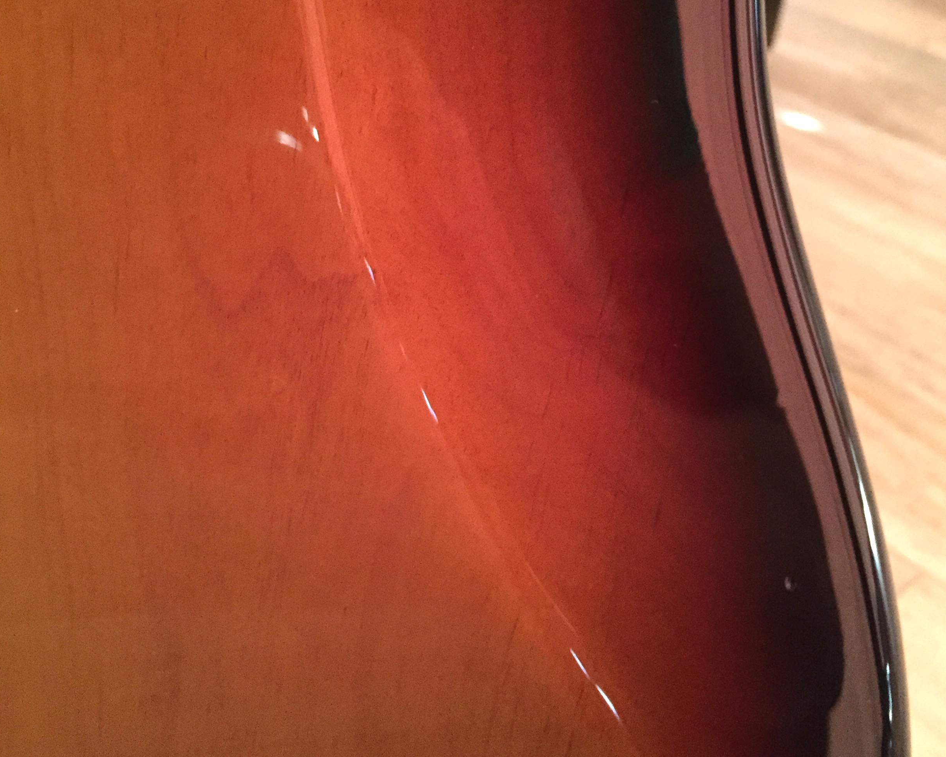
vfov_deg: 38.9
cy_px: 280
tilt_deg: -33.0
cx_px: 472
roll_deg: -5.0
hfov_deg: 47.9
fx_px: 1064
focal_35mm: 38
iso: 320
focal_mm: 4.15
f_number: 2.2
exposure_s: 1/15
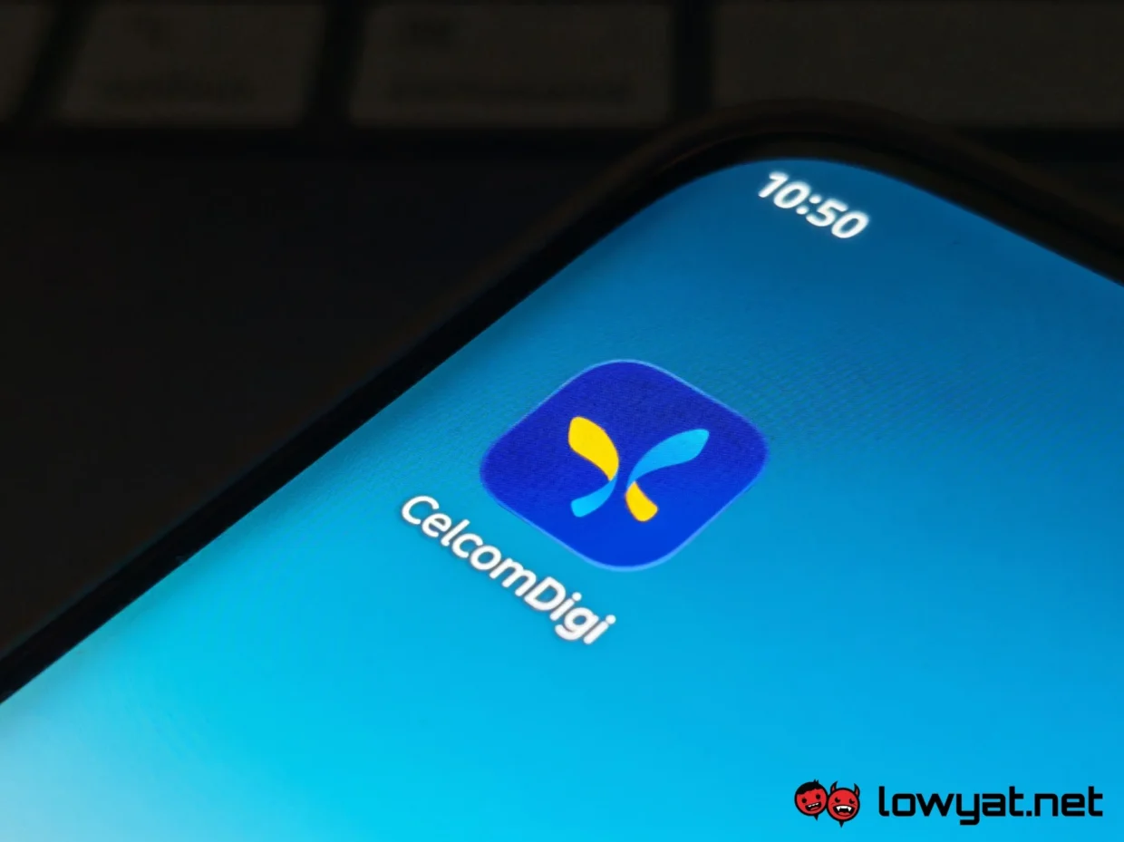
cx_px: 562
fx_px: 1493
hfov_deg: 41.3
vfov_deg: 31.5
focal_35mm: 46
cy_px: 421
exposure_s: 1/50
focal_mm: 5.4
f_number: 1.6
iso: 100
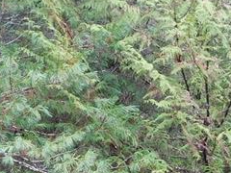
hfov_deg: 15.3
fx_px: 854
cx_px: 48
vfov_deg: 11.5
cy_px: 145
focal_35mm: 128
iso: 125
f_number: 3.2
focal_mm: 5.3
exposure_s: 1/40
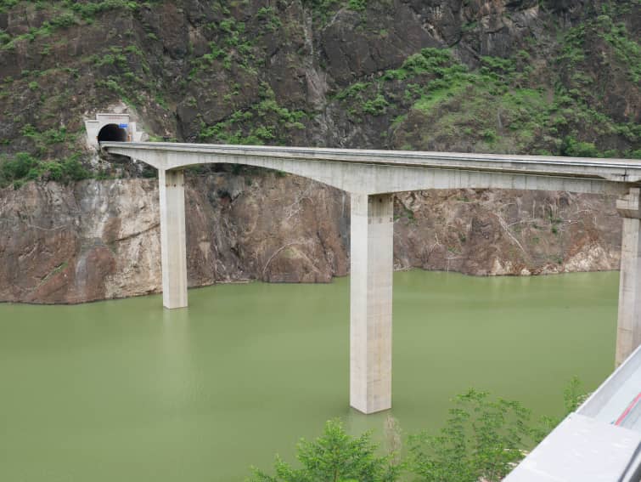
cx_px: 320
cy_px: 241
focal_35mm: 40
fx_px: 741
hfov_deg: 46.8
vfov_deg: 36.0
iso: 200
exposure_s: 1/250
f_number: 6.3
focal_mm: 20
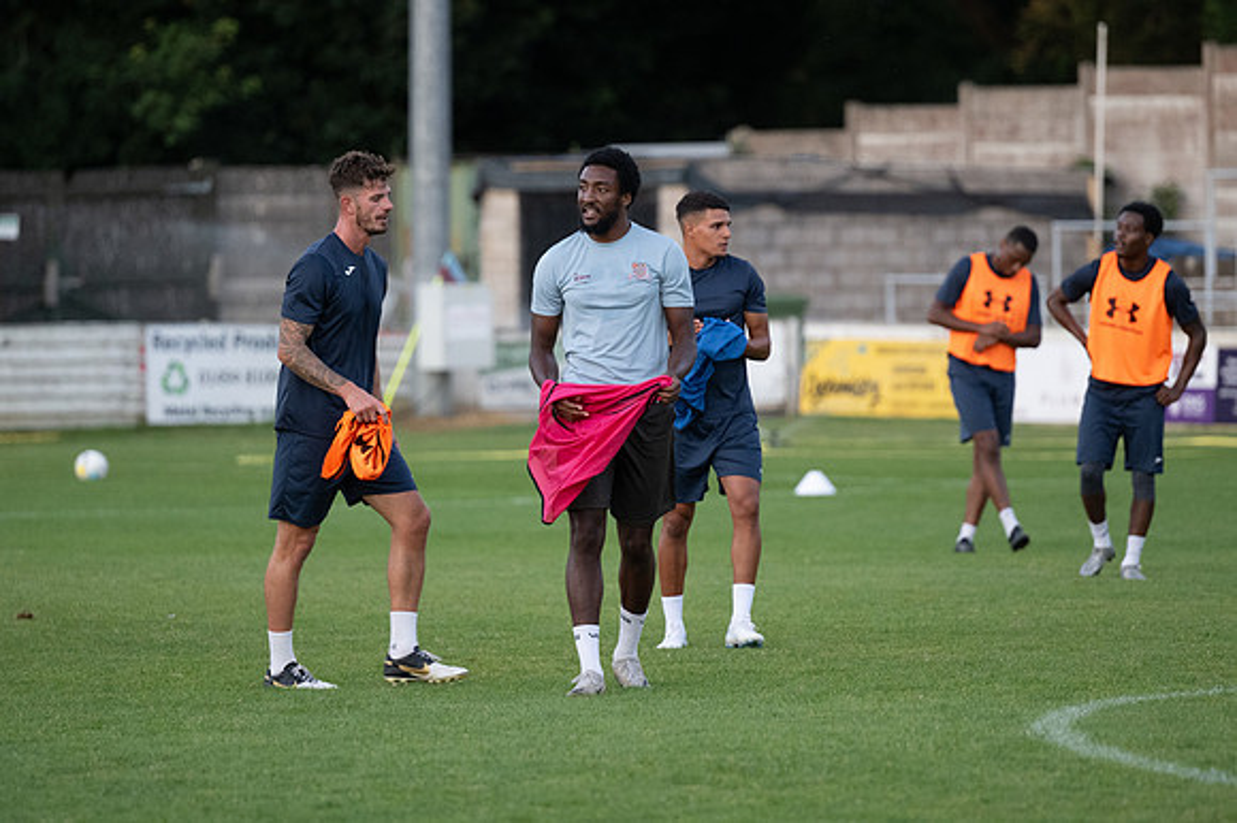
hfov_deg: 7.9
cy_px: 412
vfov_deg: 5.2
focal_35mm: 262
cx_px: 618
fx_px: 8997
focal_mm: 175
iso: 2000
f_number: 2.8
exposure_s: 1/320
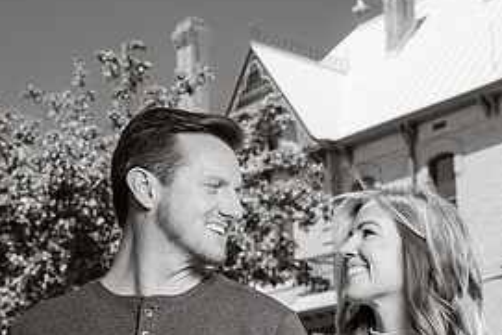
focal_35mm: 75
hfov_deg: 26.0
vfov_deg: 17.9
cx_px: 459
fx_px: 1046
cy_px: 316
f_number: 4
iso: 50
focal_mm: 35
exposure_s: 1/250
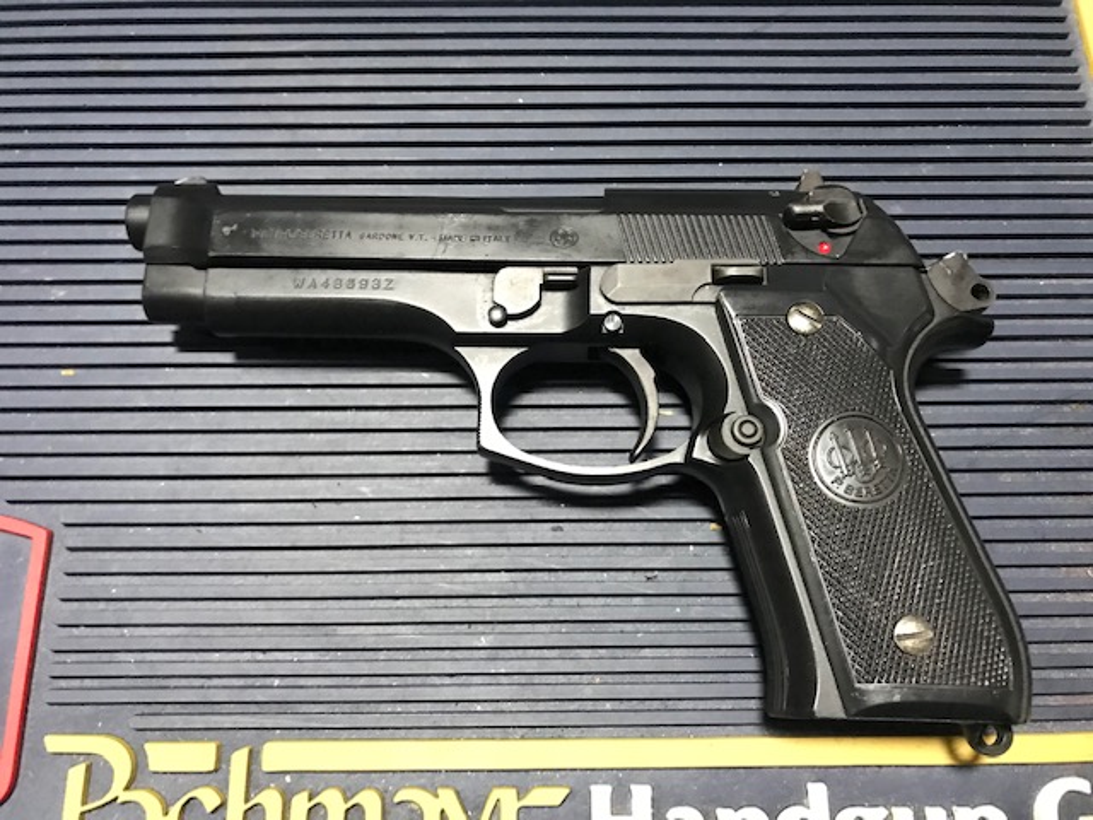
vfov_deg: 49.7
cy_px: 410
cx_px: 546
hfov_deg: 63.4
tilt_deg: -72.3
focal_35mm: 28
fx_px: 884
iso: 80
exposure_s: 1/5
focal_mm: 3.99
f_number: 1.8
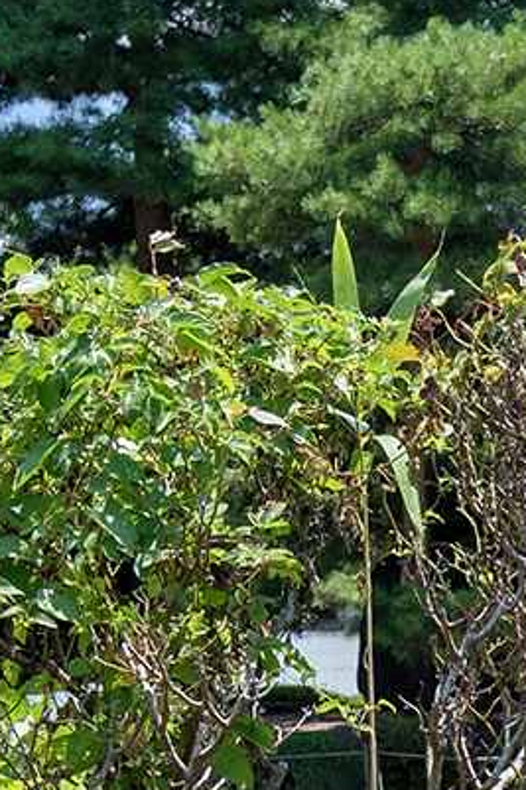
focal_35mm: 201
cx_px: 861
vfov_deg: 10.1
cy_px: 967
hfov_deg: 6.7
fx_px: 4409
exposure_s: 1/220
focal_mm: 27.9
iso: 200
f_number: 5.6
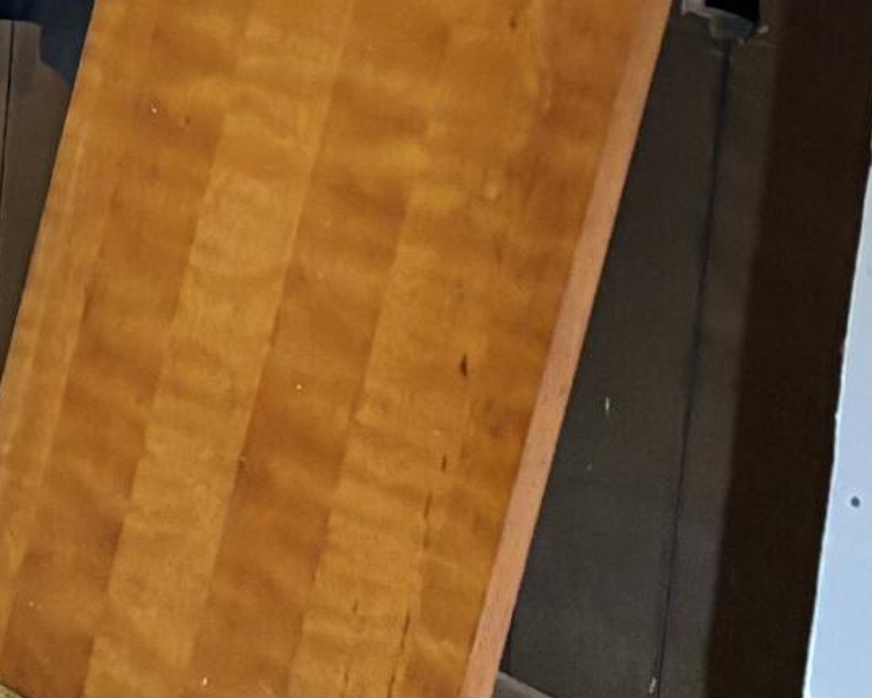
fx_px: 3665
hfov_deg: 10.5
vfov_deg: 10.5
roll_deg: -2.4
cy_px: -324
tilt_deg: -9.3
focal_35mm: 142
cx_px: -1560
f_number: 1.6
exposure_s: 1/30
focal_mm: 5.96
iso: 500
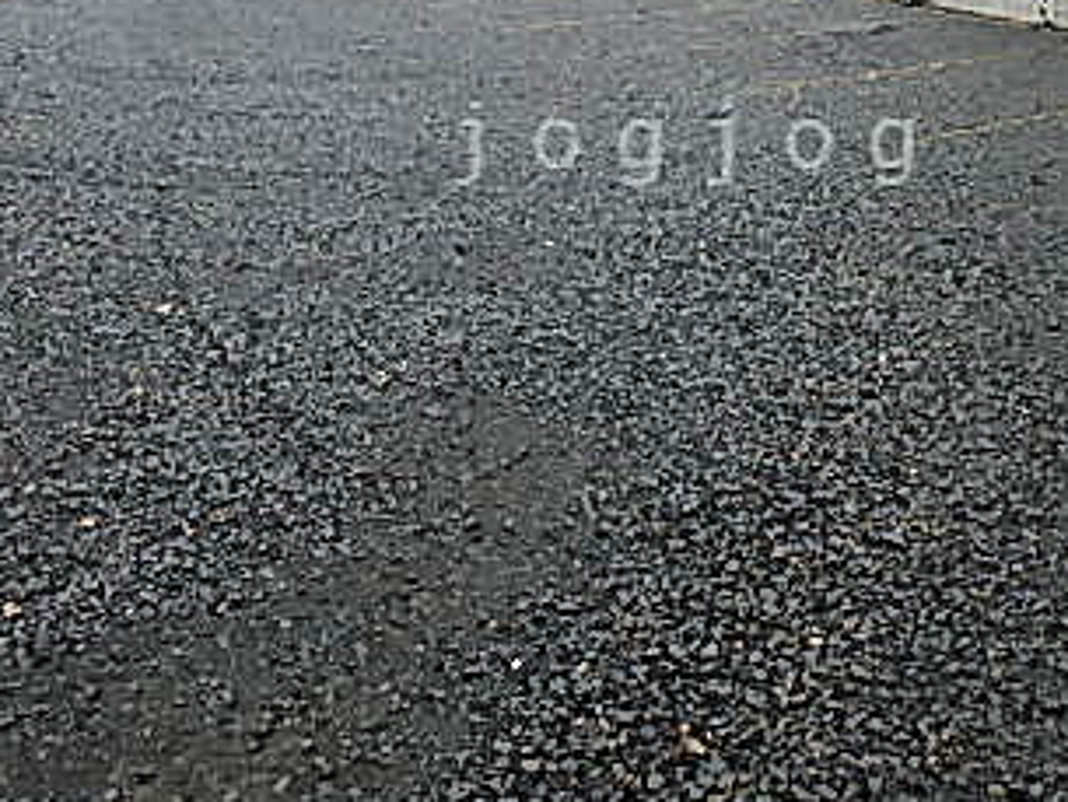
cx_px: 693
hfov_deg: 42.5
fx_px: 1358
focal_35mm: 44
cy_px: 144
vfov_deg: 31.9
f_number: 3.5
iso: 200
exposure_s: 1/60
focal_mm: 3.7
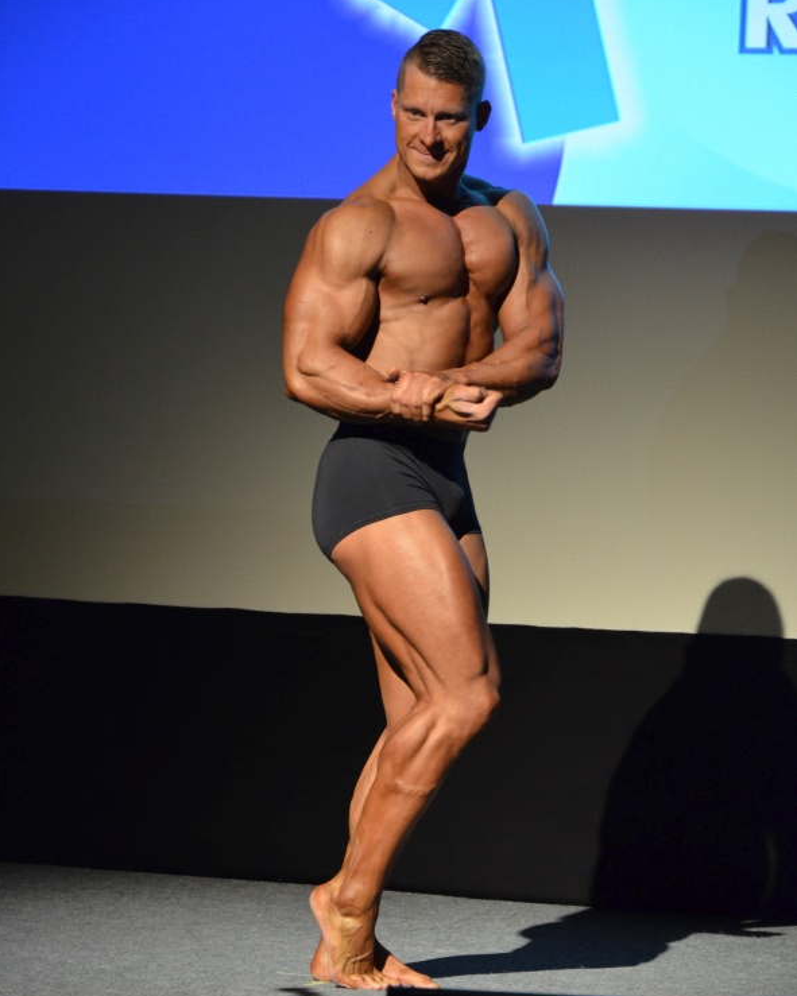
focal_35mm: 180
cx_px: 398
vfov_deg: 10.8
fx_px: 5296
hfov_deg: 8.6
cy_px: 512
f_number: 5.6
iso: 1600
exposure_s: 1/25
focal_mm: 105
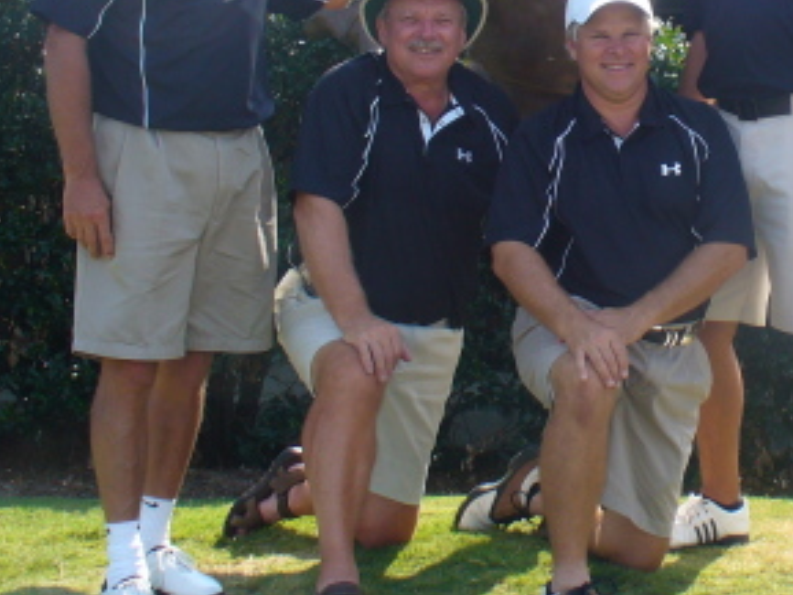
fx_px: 1879
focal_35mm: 82
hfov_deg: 23.3
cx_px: 694
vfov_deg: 17.8
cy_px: 71
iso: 80
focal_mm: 6.1
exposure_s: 1/125
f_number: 5.6
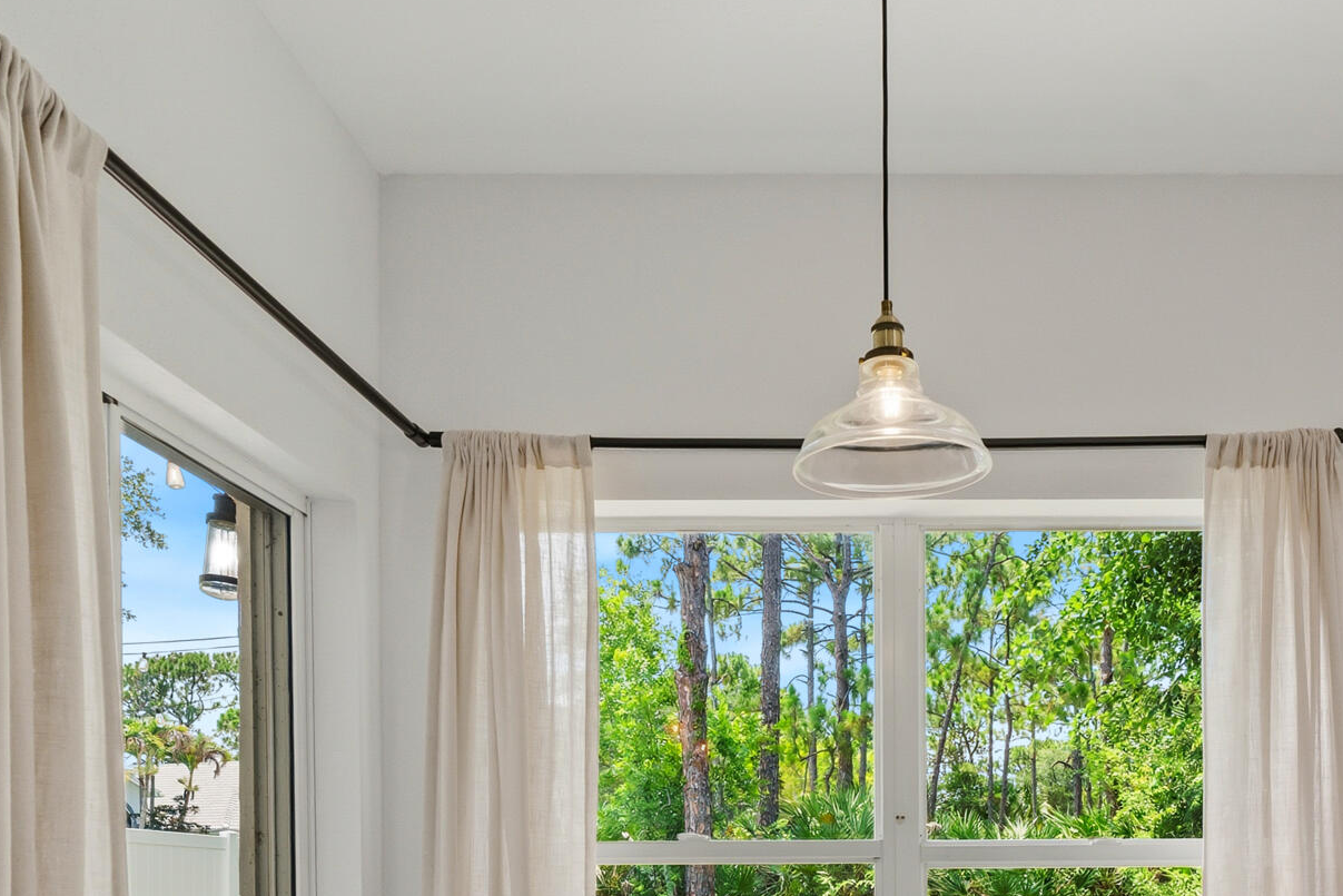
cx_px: 896
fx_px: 1082
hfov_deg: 62.1
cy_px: 884
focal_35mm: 29
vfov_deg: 39.9
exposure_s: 1/30
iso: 250
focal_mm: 14
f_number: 9
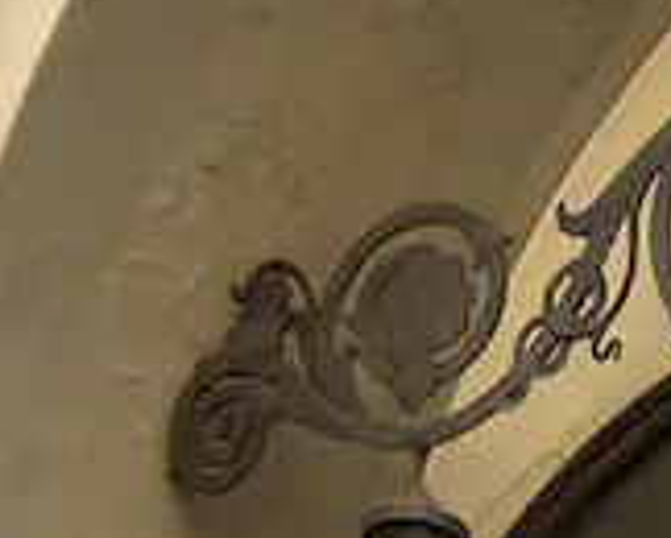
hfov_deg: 7.3
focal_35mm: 253
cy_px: 1697
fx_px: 5030
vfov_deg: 5.7
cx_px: 1354
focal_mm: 6.76
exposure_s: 1/694
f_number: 1.78
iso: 100
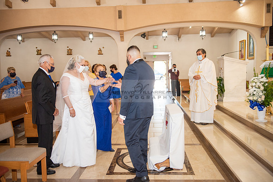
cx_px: 136
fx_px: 258
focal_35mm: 34
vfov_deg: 38.9
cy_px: 91
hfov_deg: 55.8
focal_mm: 34
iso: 1000
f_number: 2.8
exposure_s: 1/160
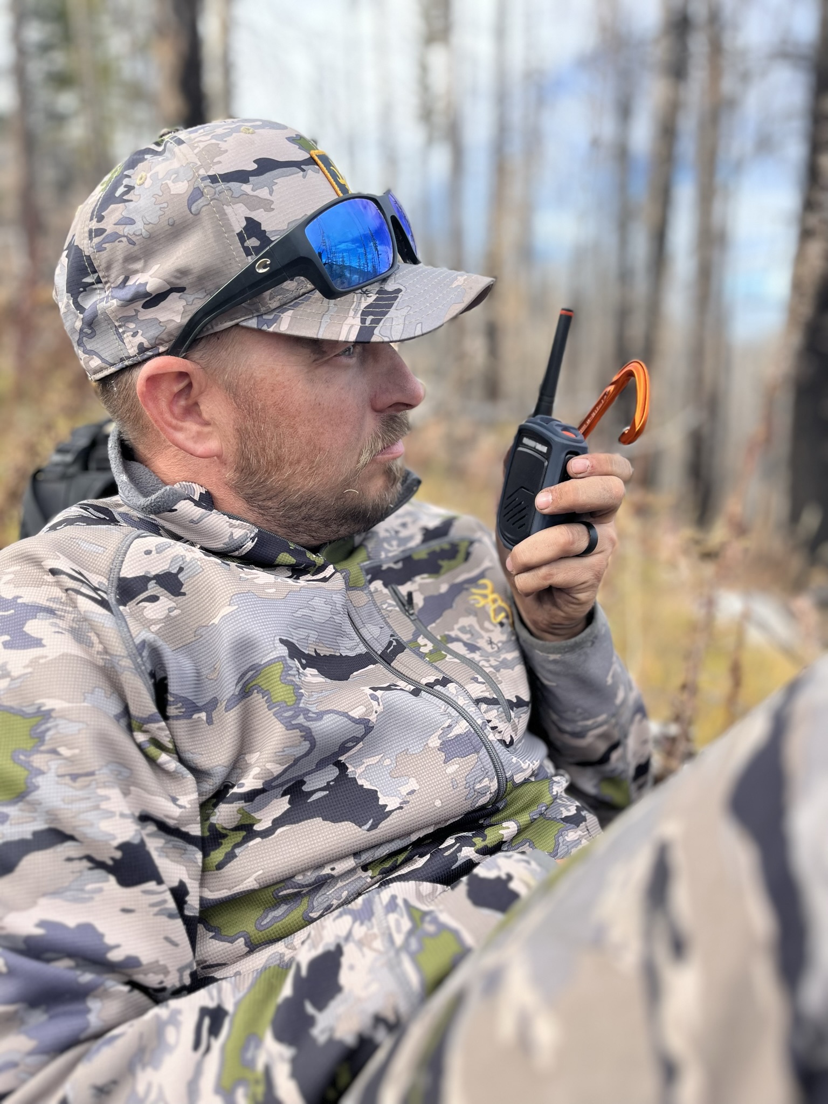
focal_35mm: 26
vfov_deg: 67.3
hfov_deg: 53.1
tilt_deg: -10.3
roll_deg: +3.8
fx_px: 829
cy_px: 552
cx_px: 414
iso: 50
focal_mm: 5.1
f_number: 1.6
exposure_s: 1/497
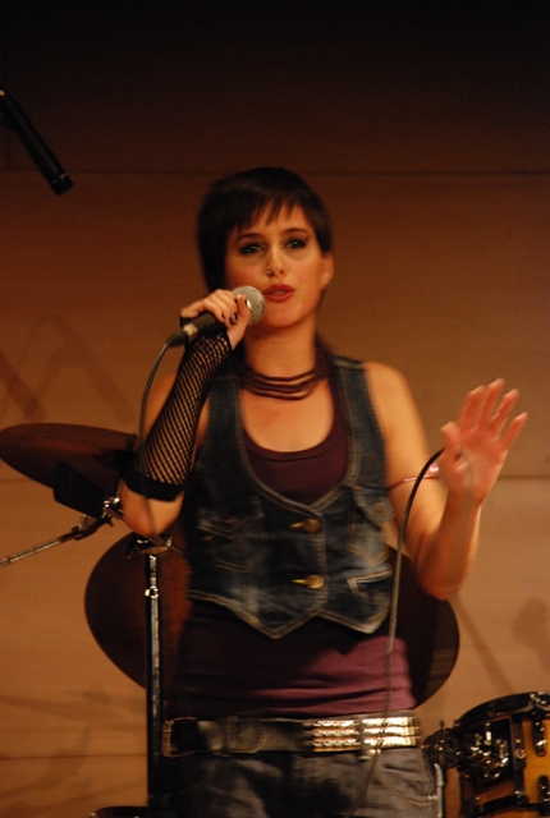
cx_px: 275
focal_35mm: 202
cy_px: 409
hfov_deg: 6.8
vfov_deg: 10.1
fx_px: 4615
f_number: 5.6
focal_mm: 135
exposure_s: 1/30
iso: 1600
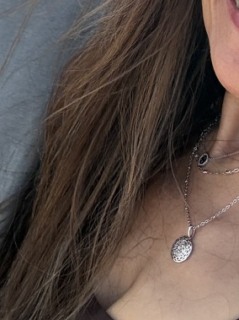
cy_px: -107
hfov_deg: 18.2
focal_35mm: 81
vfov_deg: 21.6
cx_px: 97
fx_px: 746
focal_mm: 2.69
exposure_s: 1/389
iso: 40
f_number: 1.9
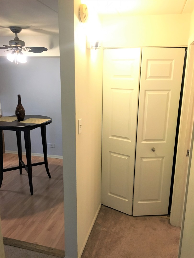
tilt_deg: -14.8
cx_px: 97
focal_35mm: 29
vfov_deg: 61.7
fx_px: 217
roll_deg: -1.6
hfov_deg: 48.2
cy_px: 129
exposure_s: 1/30
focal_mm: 4.15
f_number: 2.2
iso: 160
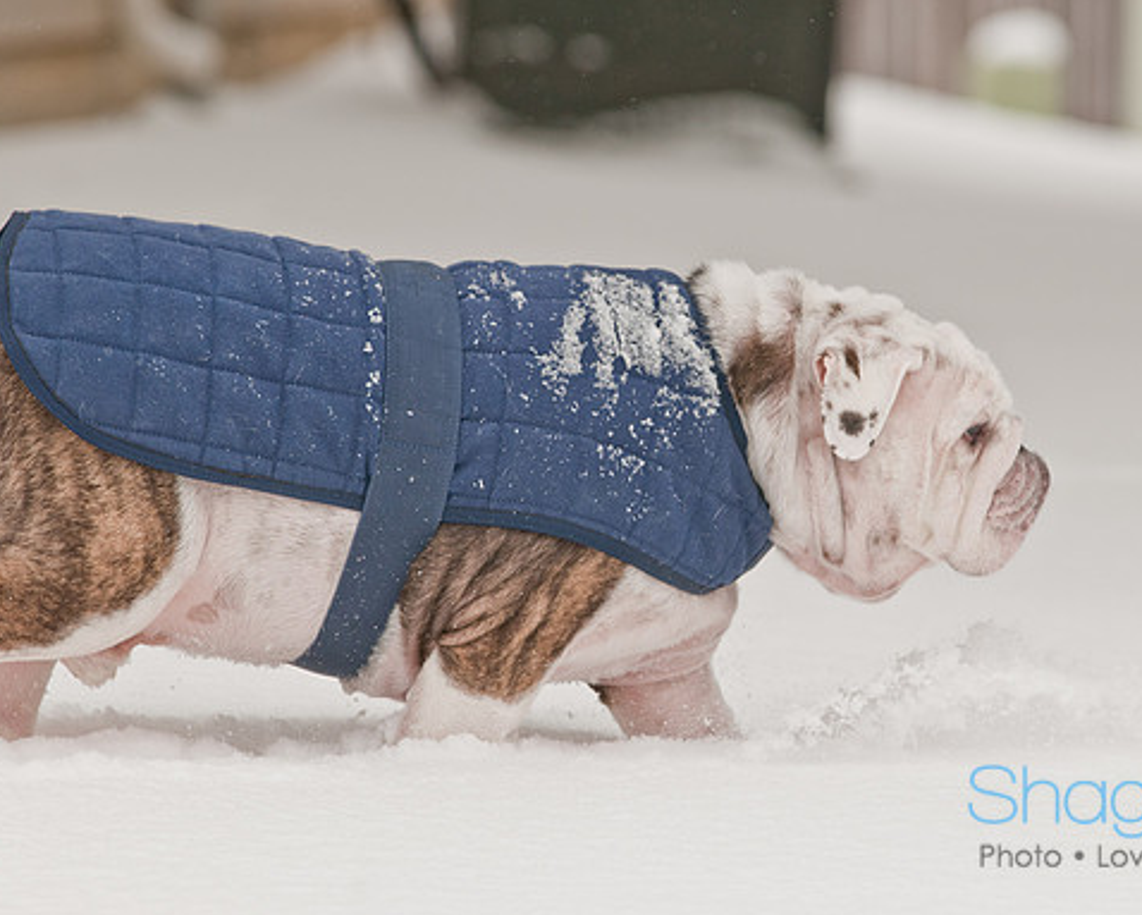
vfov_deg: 4.5
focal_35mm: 341
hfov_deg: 5.7
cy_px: 458
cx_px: 657
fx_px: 11532
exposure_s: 1/800
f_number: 5.6
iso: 200
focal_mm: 200
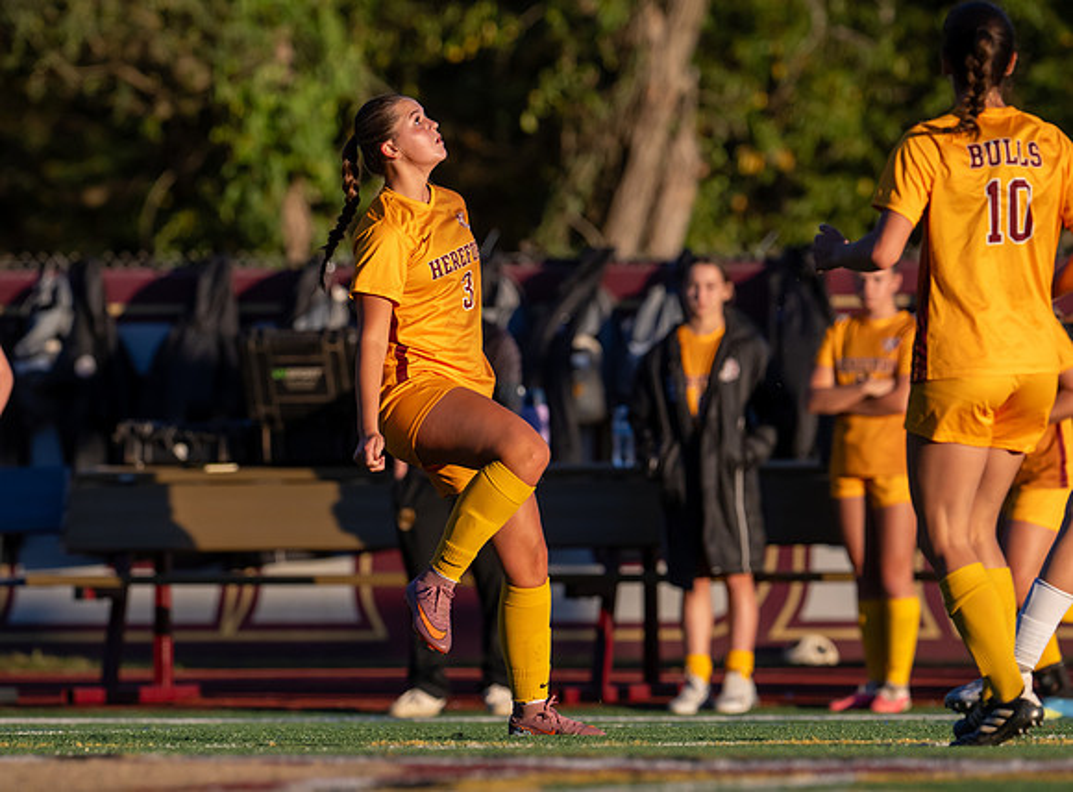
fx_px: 20111
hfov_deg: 3.1
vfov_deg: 2.3
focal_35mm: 653
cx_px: 486
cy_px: 448
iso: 560
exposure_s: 1/2500
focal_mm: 400
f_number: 5.6
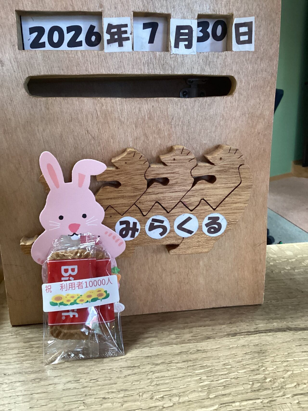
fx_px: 368
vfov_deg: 58.4
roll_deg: +2.8
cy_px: 206
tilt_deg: -16.9
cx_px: 154
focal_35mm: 31
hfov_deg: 45.4
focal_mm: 3.3
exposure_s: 1/60
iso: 200
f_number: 2.4
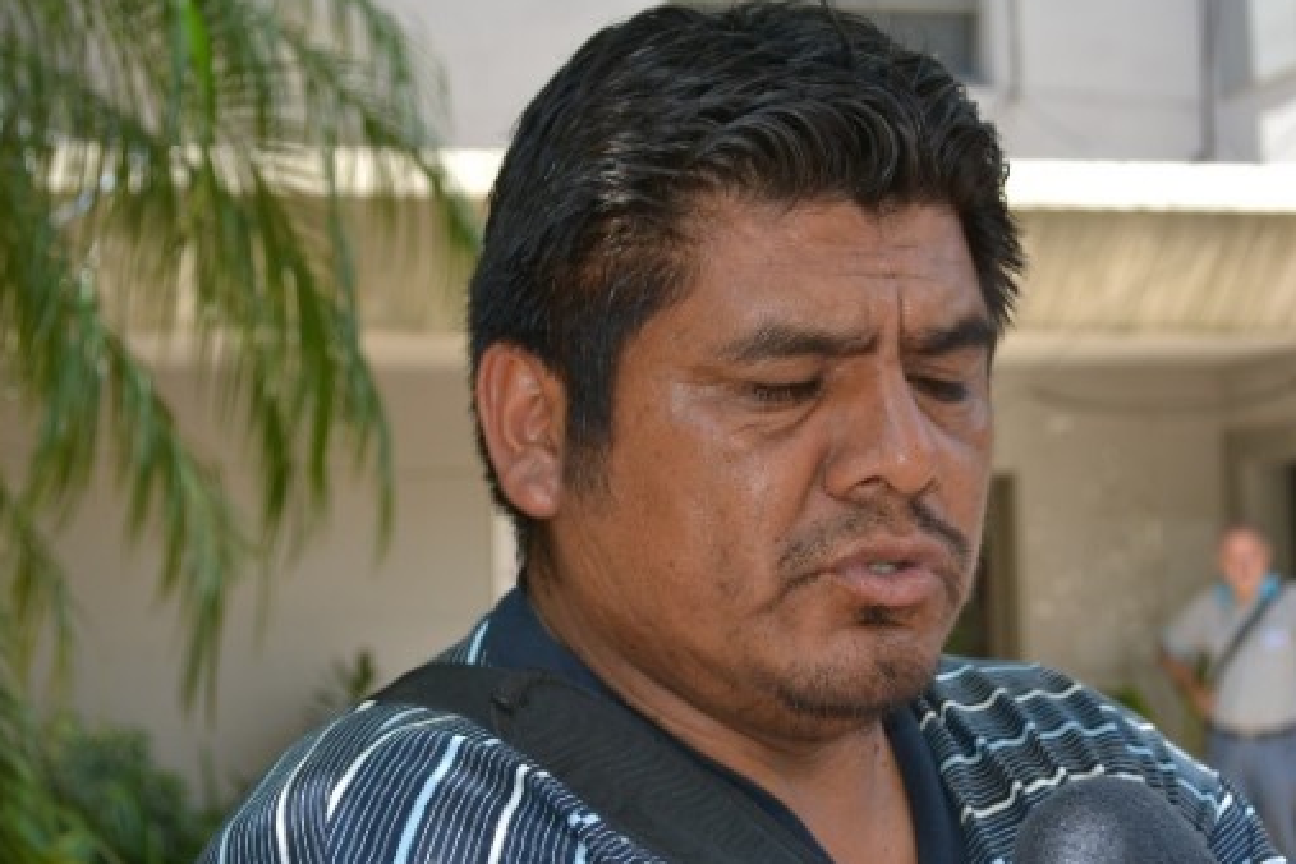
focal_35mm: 71
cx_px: 703
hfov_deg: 28.4
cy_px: 442
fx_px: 2556
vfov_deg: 19.2
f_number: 5.3
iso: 140
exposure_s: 1/125
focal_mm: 40
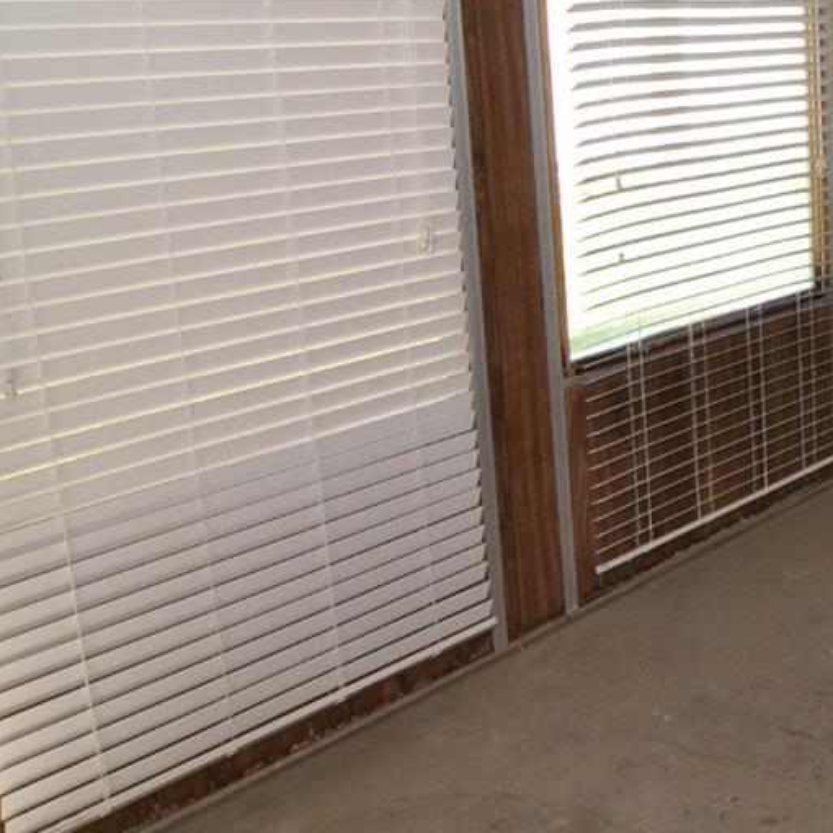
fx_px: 1225
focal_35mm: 45
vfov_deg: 36.9
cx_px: 1040
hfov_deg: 30.7
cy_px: 238
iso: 280
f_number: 5.6
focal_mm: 12
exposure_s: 1/125
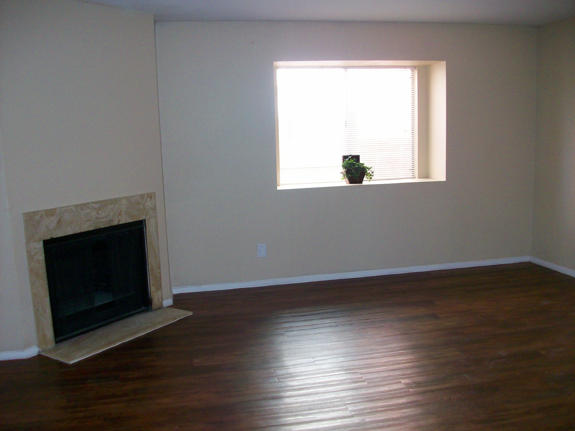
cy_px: 216
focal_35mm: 34
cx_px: 288
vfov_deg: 41.8
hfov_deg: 54.0
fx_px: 565
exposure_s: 1/60
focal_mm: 5.7
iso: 160
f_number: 2.8
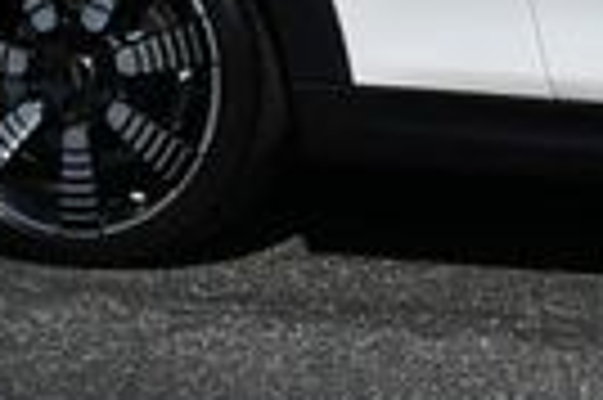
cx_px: 1012
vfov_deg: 5.4
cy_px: -445
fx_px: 4166
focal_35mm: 249
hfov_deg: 8.0
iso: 100
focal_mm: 26
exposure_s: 1/320
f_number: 9
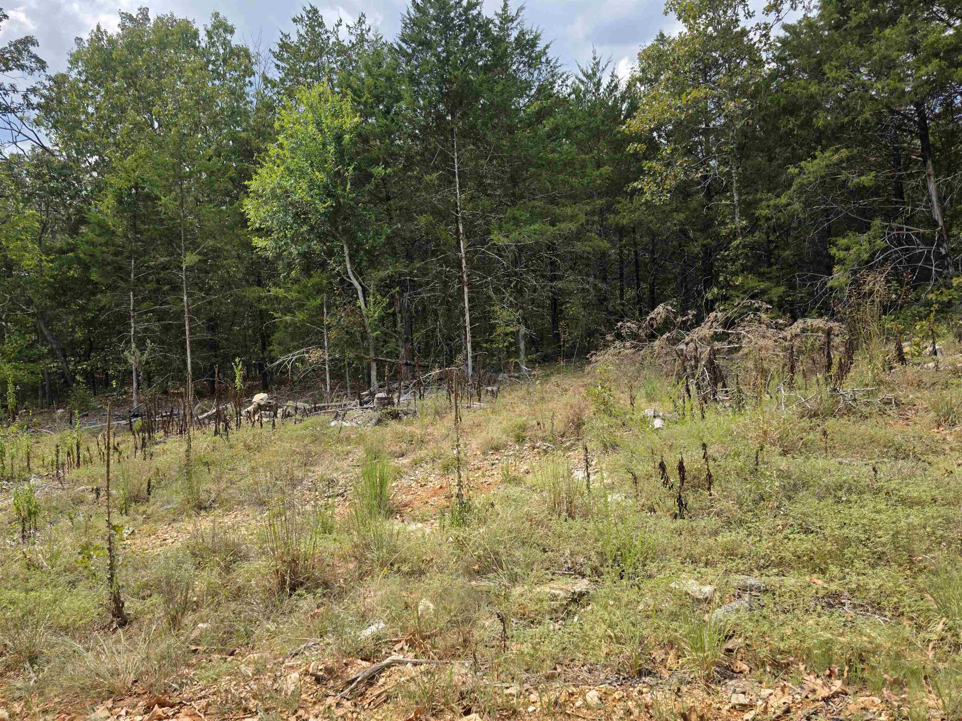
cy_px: 360
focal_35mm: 23
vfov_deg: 58.9
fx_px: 639
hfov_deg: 73.9
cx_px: 481
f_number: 1.7
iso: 80
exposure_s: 1/3126
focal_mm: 6.3
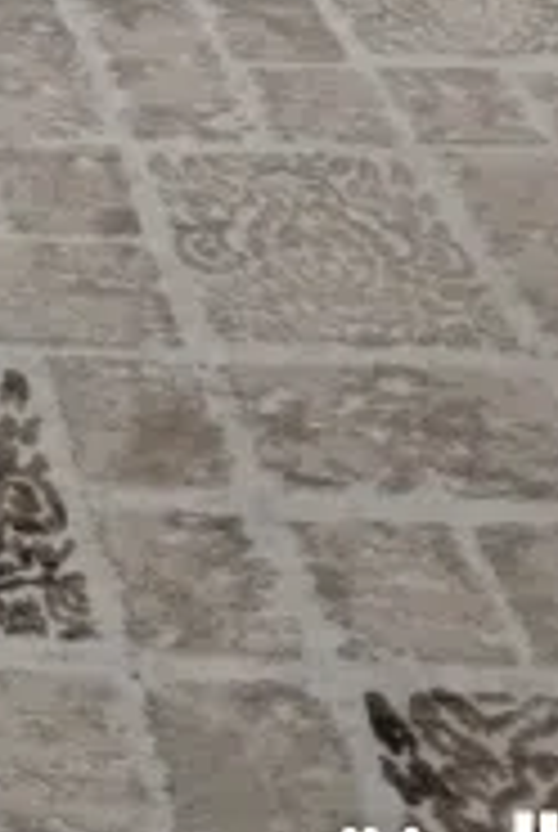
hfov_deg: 12.8
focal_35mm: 97
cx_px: -472
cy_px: 162
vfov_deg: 20.7
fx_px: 2247
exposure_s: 1/25
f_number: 1.8
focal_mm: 4.05
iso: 1000
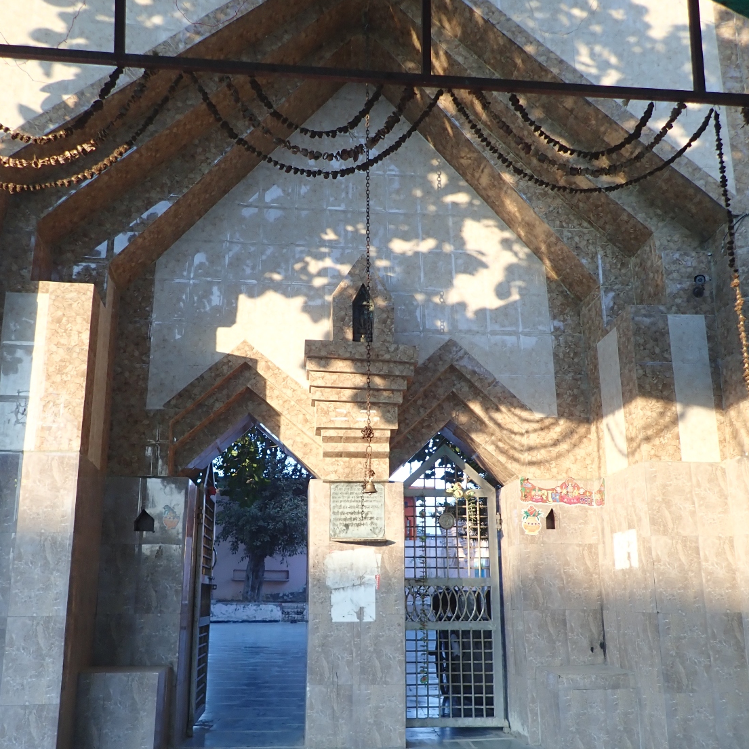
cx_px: 377
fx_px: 734
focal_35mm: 30
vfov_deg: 53.8
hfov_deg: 54.0
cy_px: 428
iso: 100
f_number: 2
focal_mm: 4.5
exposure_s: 1/125
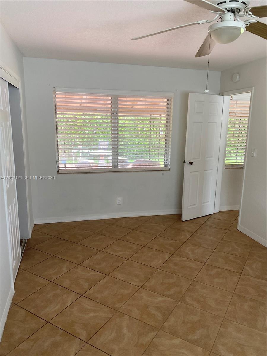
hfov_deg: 53.1
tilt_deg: -9.0
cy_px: 178
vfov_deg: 67.3
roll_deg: -0.4
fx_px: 267
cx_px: 134
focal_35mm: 26
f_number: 1.8
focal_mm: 4.25
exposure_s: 1/101
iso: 125
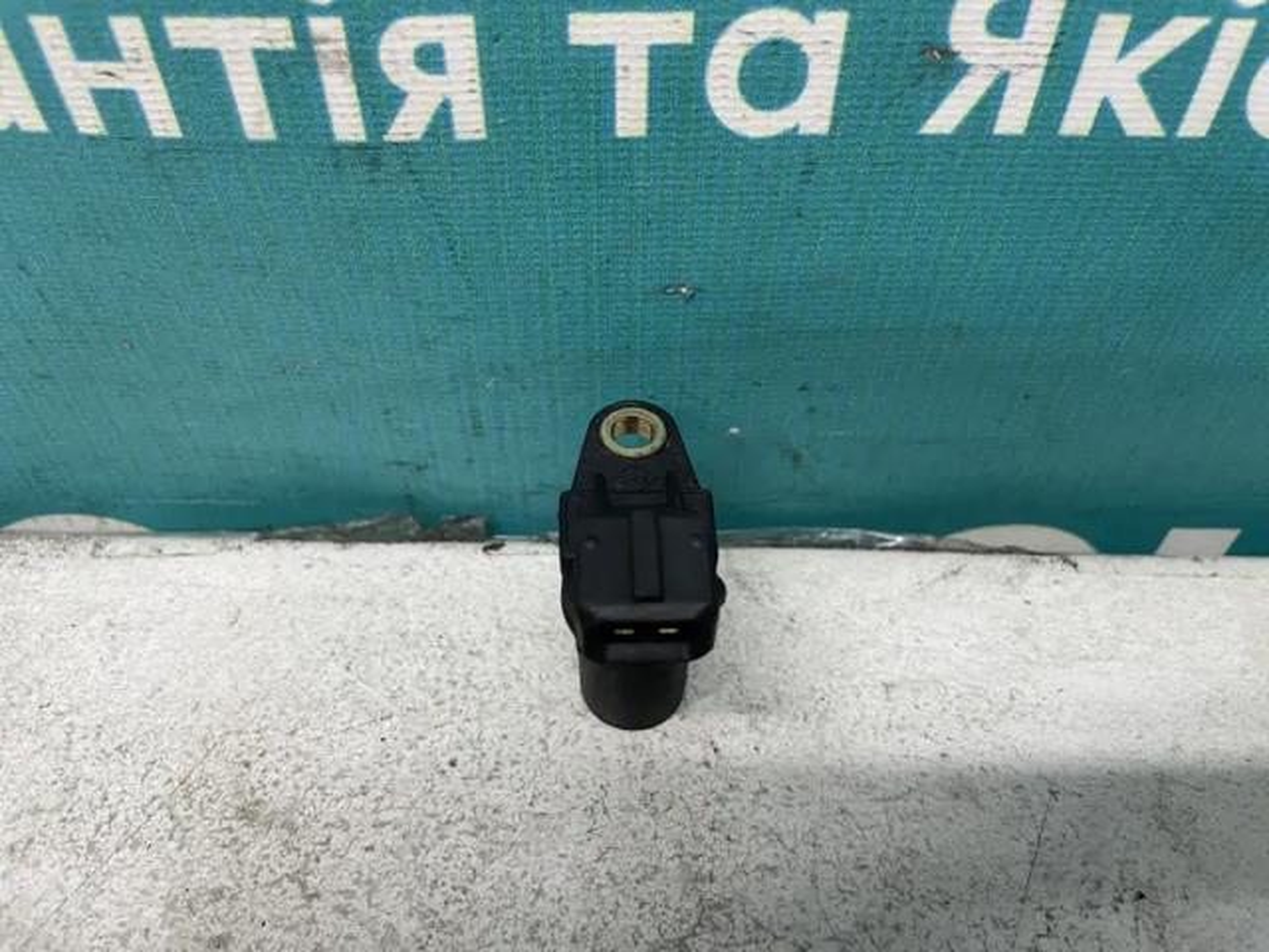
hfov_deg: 67.3
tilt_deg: -49.6
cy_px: 476
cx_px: 634
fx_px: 953
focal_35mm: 26
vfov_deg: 53.1
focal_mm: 4.2
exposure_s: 1/50
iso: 64
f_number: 1.6
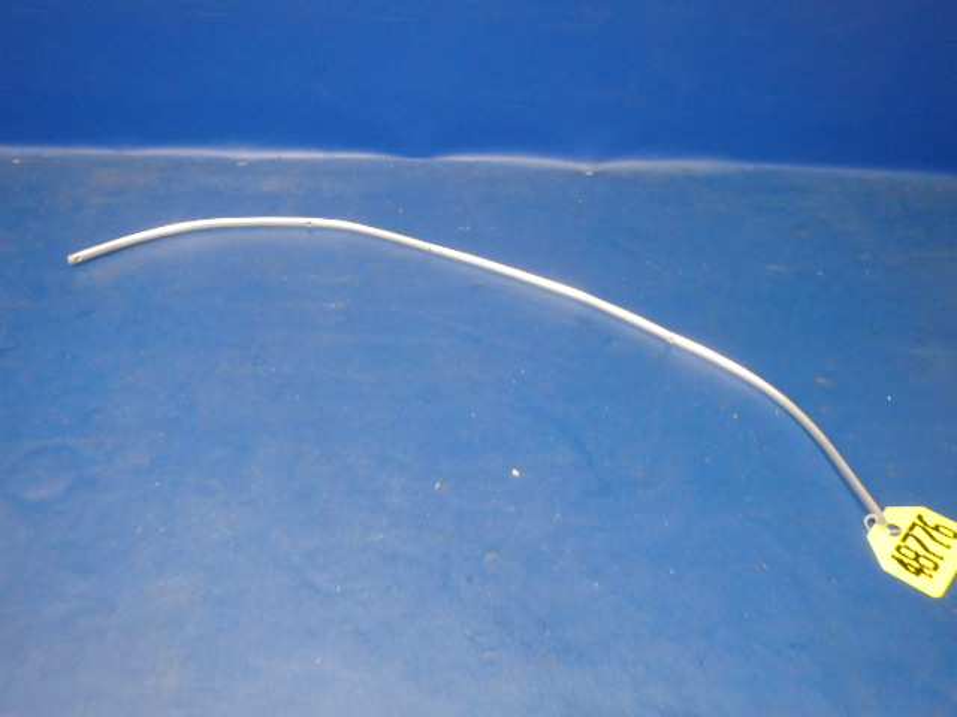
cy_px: 358
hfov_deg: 63.4
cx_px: 478
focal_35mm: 28
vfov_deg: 49.7
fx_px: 774
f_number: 3.9
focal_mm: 5
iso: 800
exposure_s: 1/30
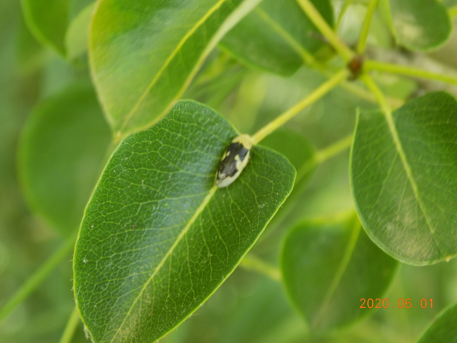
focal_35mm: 119
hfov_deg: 16.5
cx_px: 228
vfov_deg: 12.5
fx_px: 1571
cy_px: 171
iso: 125
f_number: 4.8
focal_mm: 20.9
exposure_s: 1/30
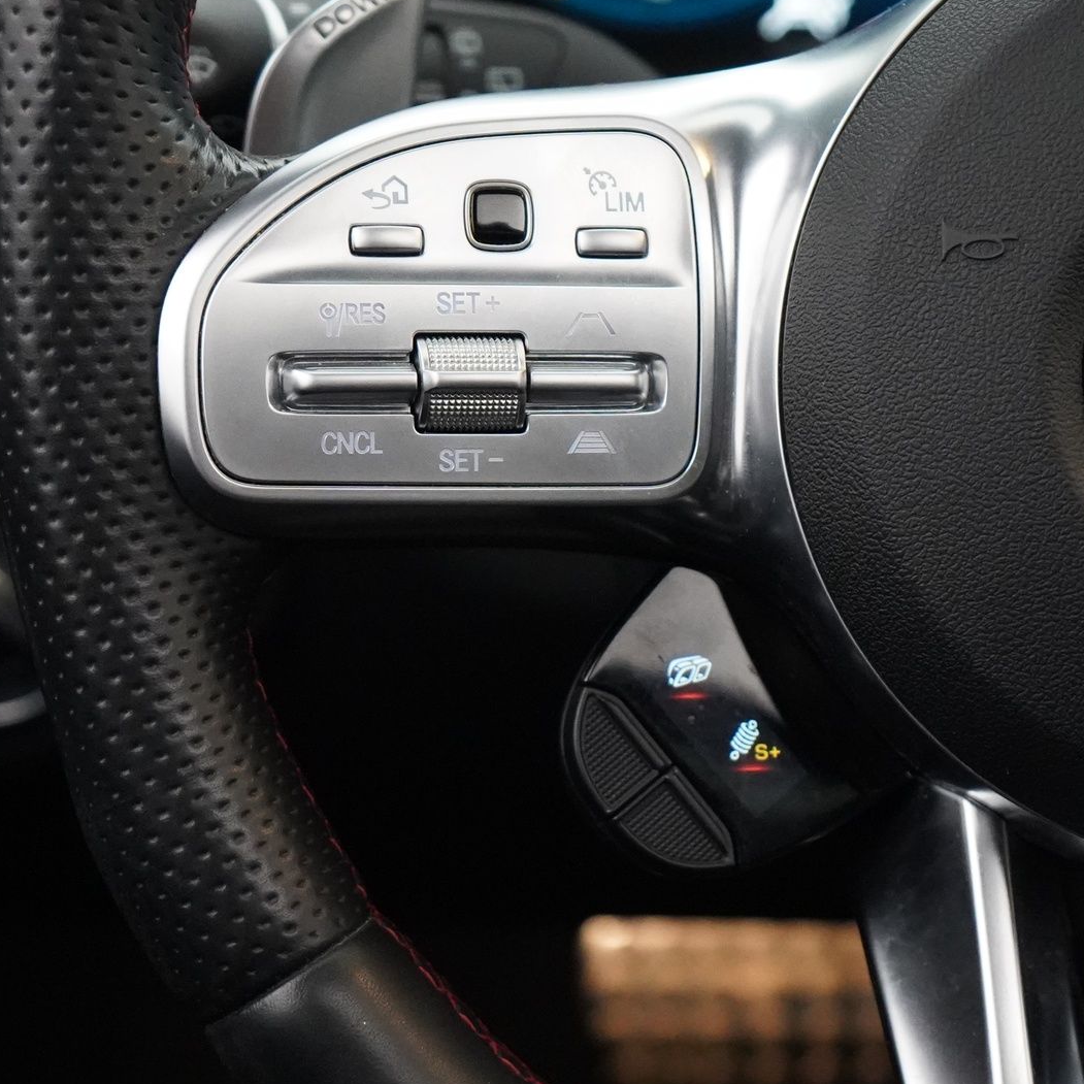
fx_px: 3224
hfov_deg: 19.1
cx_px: 682
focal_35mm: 91
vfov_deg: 19.1
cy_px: 654
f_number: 4.5
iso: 10000
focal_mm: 45
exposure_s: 1/160
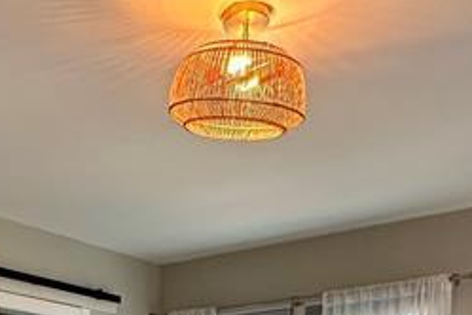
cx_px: 131
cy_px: 632
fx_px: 787
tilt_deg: -12.7
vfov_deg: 16.8
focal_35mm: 60
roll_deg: +0.2
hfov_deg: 32.9
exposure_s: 1/120
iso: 100
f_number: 2.2
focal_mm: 2.22
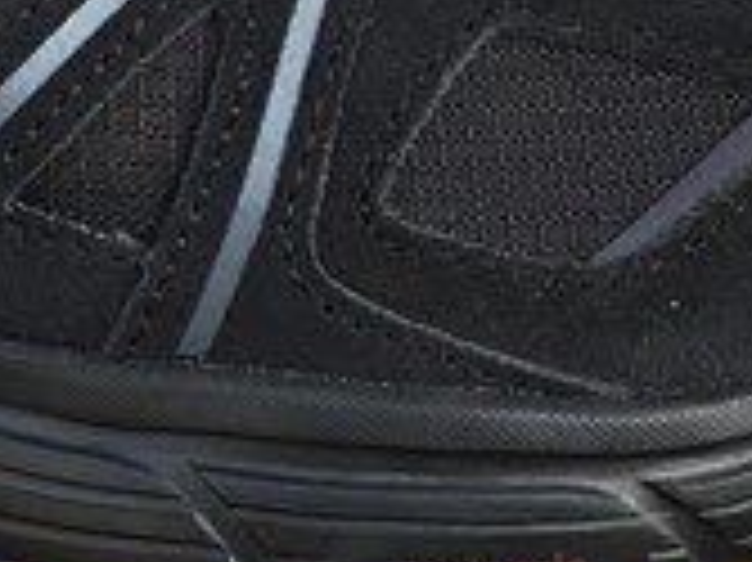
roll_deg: -0.3
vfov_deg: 8.9
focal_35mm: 167
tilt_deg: -20.1
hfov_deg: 11.7
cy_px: 416
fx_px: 3625
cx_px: -72
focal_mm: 3.3
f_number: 2.4
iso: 25
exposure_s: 1/124
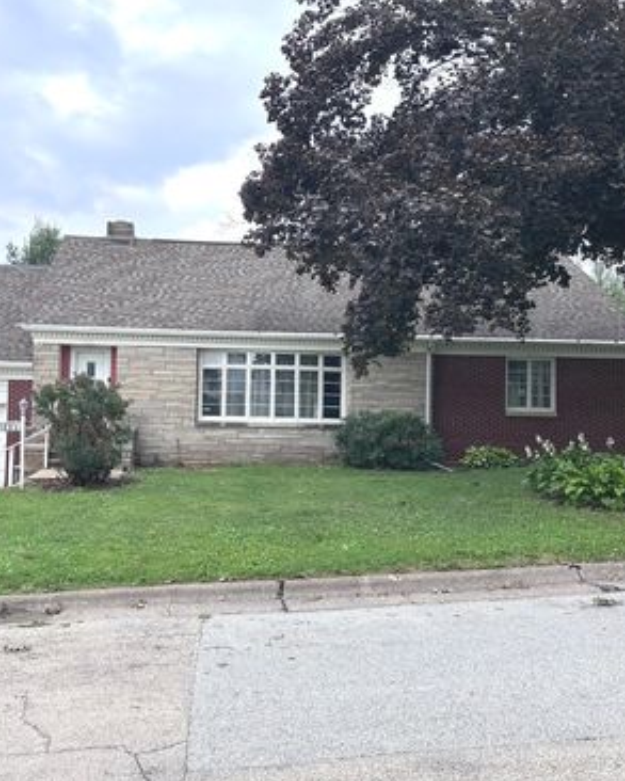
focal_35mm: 32
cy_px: 389
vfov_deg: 55.7
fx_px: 740
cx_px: 235
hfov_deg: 45.4
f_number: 1.78
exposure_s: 1/822
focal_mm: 6.86
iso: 80
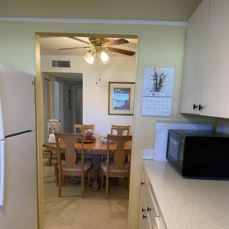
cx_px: 116
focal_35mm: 29
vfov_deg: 54.8
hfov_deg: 55.6
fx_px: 217
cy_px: 148
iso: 200
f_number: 1.78
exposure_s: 1/60
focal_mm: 6.76
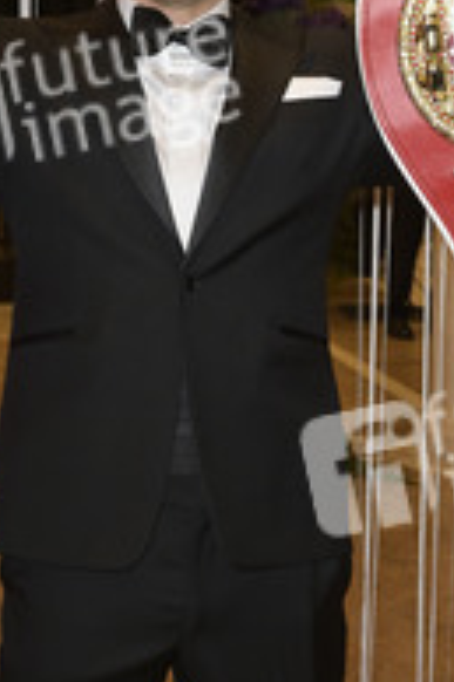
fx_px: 1952
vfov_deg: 19.8
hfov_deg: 13.3
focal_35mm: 103
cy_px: 278
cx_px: 162
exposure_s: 1/50
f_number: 5.6
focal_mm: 50
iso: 2500
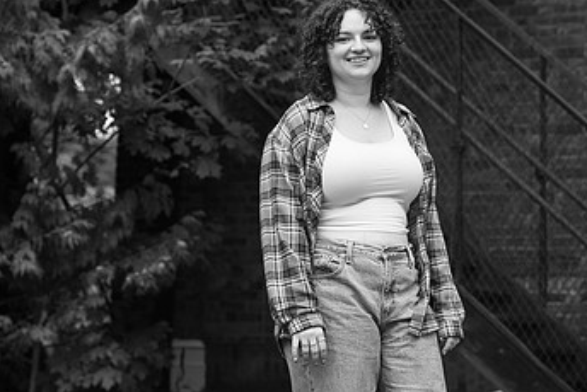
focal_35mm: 160
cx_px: 394
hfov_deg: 12.8
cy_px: 64
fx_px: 2611
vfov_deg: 8.6
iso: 320
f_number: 5
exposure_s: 1/200
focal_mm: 95
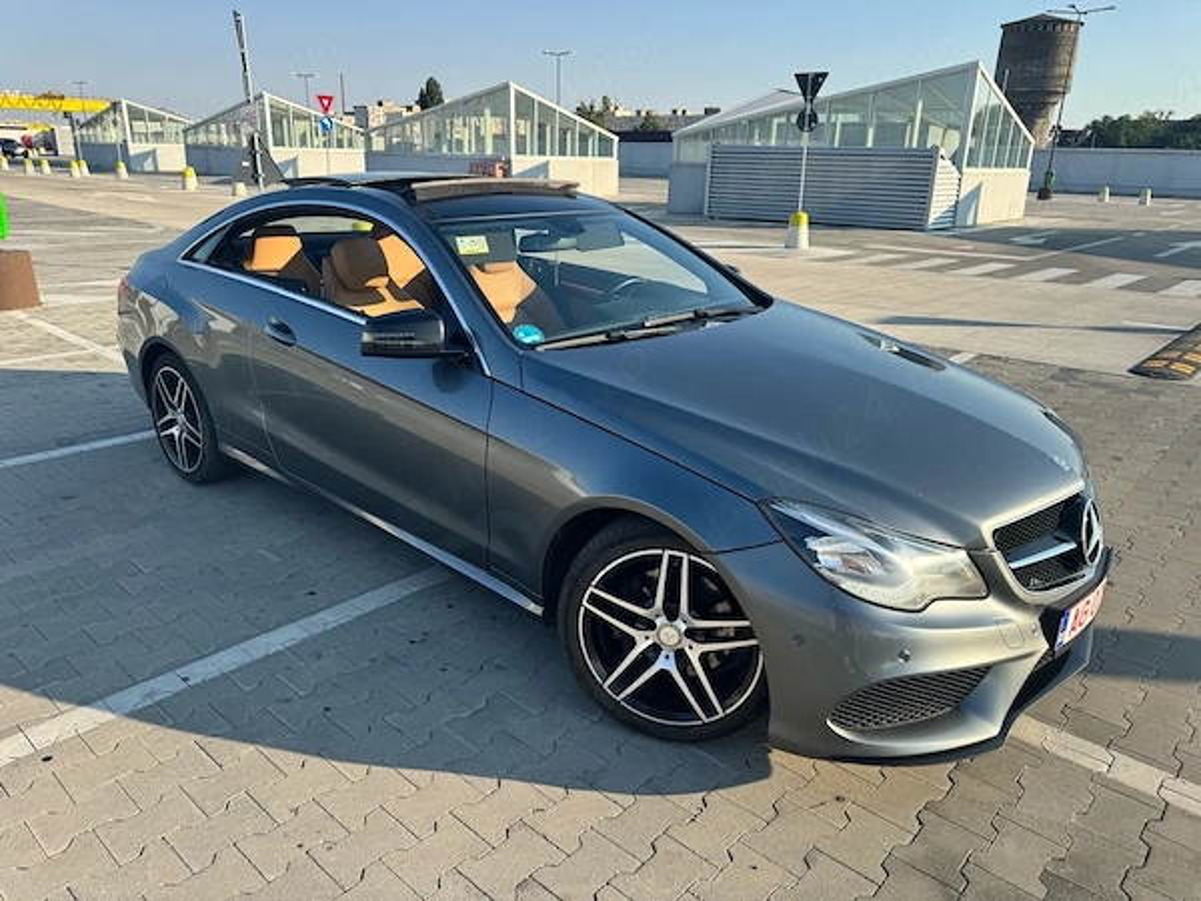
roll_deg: -1.4
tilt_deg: -19.2
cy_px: 450
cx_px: 600
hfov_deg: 71.6
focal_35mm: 24
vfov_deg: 56.8
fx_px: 833
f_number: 1.78
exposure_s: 1/1923
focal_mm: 6.76
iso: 80
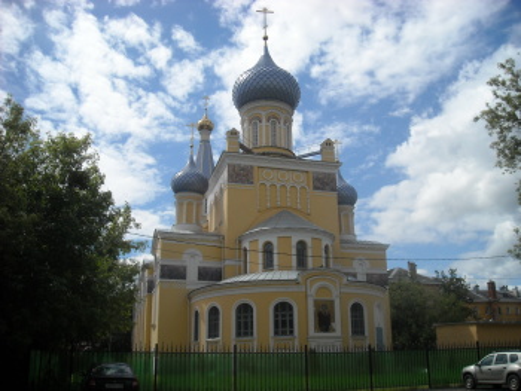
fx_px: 527
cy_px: 196
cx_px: 260
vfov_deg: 40.7
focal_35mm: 35
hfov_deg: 52.6
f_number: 5.6
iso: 64
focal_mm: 5.7
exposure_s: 1/500
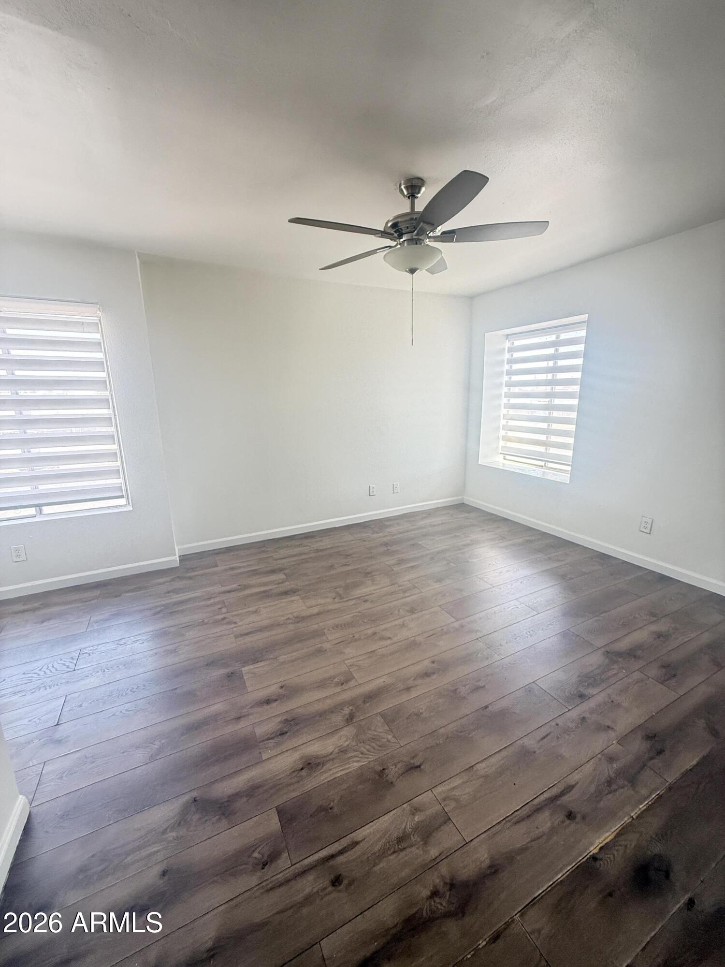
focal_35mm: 14
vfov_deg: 102.1
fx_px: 391
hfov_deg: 85.7
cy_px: 484
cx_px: 362
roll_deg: +0.8
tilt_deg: -11.6
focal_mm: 2.22
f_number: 2.2
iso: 320
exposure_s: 1/94
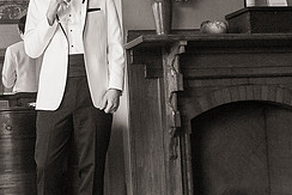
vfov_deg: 23.8
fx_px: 463
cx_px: 31
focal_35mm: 57
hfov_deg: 33.3
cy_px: 83
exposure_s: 1/250
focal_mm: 24
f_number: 4.5
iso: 5000
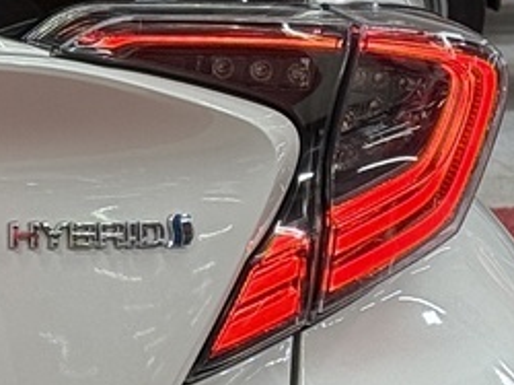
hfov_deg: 6.9
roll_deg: -0.2
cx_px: -520
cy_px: 331
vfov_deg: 5.4
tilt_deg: -10.0
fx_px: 4109
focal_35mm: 277
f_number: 1.78
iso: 50
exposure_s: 1/121
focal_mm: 6.76
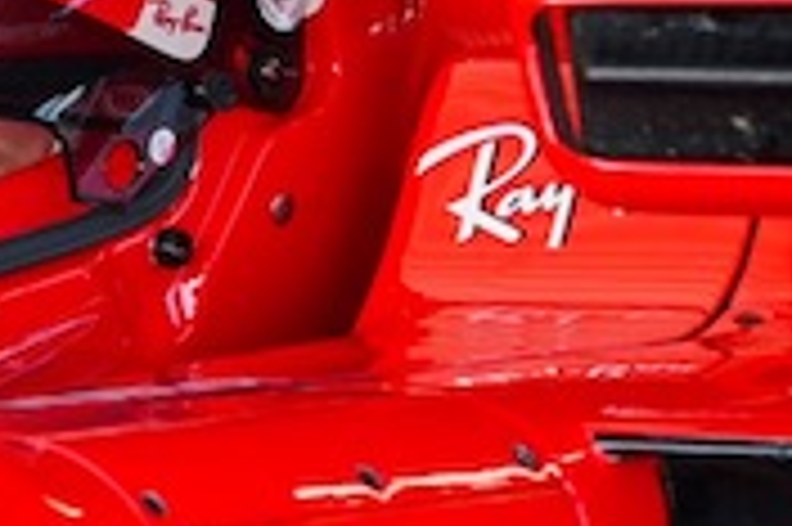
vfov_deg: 1.8
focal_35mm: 745
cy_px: 184
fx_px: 16374
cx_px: -1436
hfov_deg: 2.7
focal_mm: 109
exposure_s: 1/160
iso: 400
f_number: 5
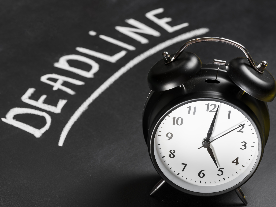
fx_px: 909
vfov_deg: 13.0
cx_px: 155
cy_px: 104
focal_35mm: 114
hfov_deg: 17.3
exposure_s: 1/160
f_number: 11
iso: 100
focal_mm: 105
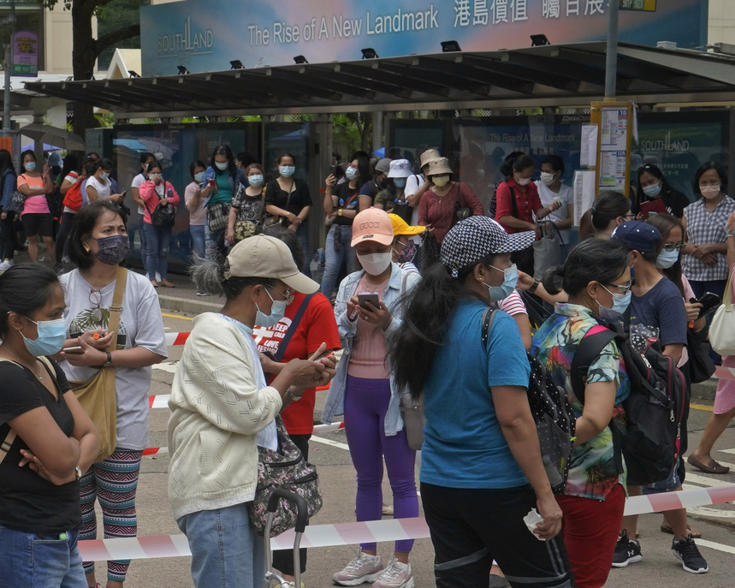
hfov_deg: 22.2
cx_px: 2
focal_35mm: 83
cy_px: 390
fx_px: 1805
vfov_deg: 18.4
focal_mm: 38
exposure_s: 1/500
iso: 500
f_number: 9
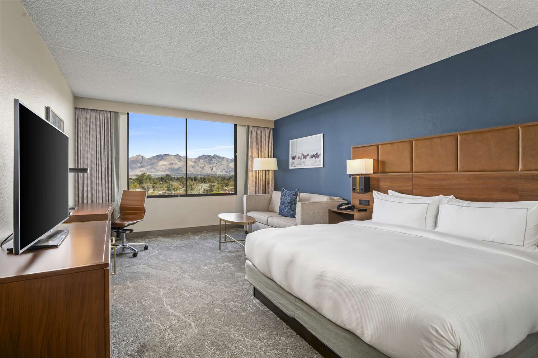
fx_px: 269
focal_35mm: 18
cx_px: 269
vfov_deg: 67.3
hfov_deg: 90.0
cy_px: 179
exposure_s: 1/4
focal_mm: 18
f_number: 8
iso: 100
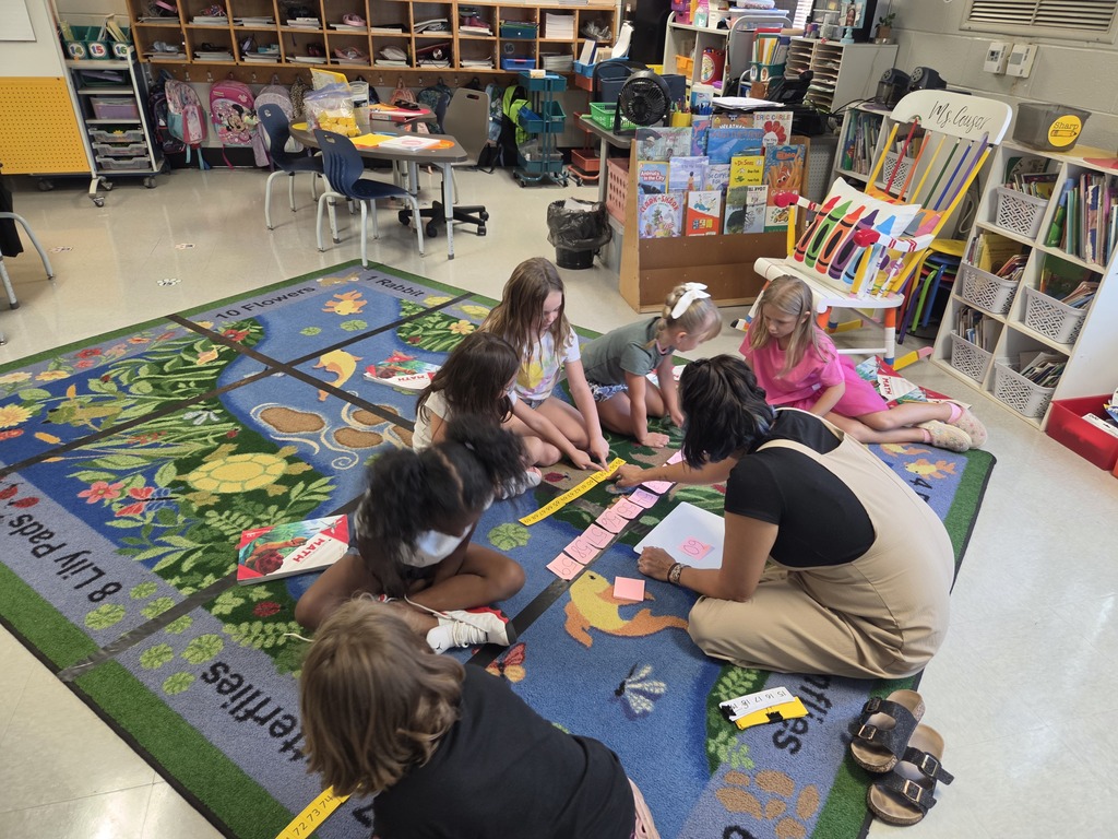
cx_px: 559
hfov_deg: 73.9
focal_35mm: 23
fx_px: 743
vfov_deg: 58.9
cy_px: 420
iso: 250
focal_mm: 5.4
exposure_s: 1/60
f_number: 1.8
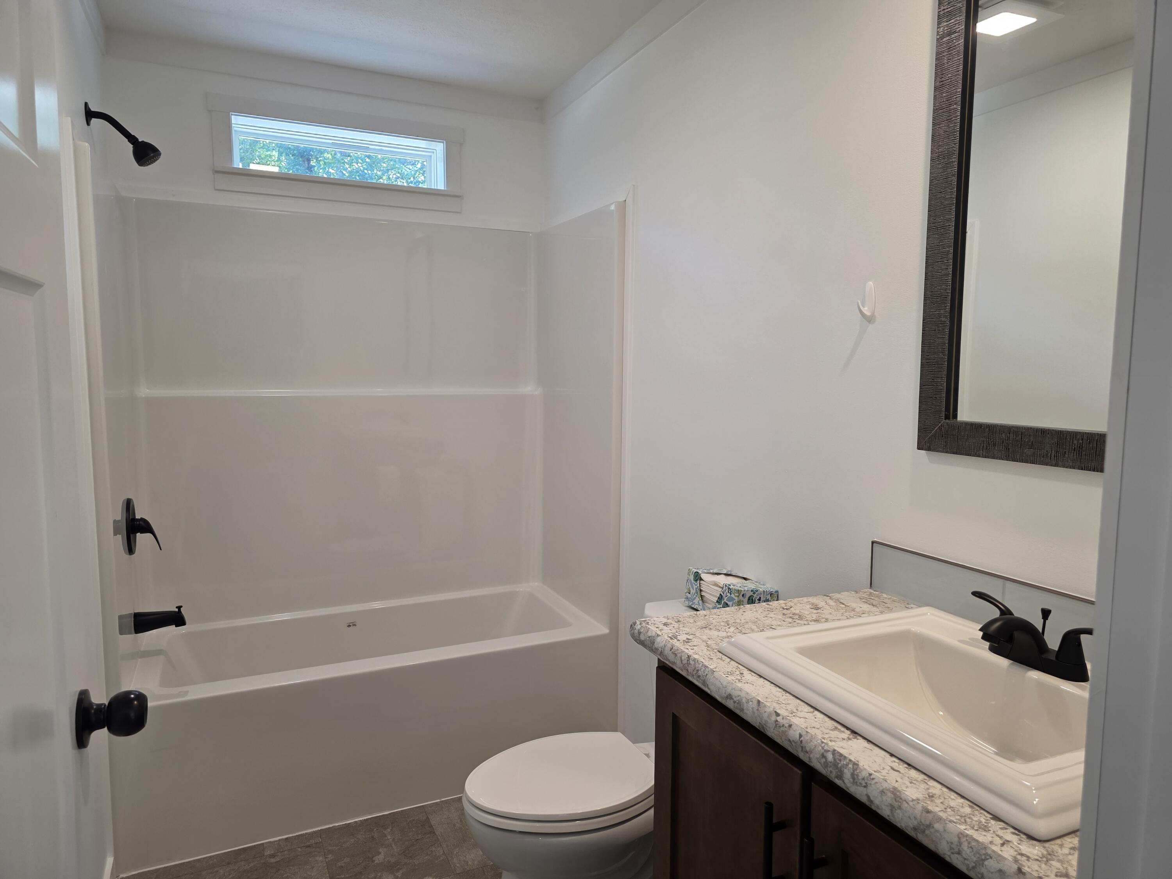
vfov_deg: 58.9
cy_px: 440
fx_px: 779
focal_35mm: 23
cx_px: 586
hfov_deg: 73.9
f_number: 1.7
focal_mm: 6.3
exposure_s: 1/120
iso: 125
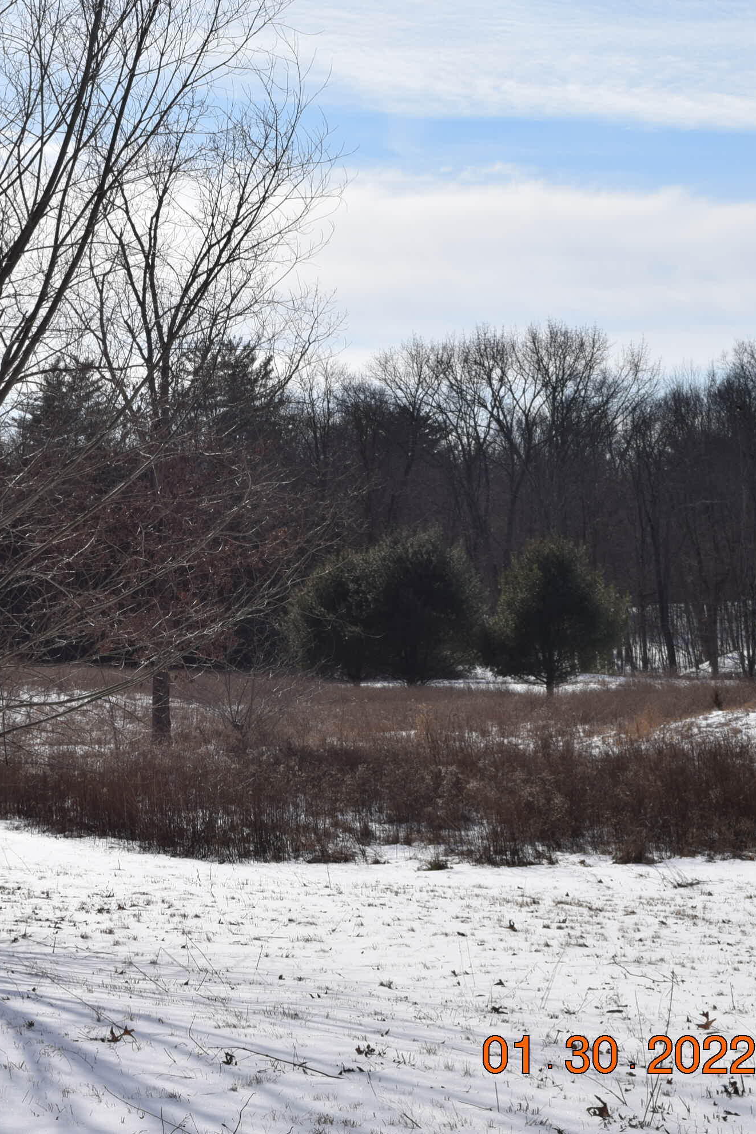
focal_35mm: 77
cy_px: 567
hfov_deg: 17.6
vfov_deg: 26.3
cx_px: 209
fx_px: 2425
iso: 200
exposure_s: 1/640
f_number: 13
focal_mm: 34
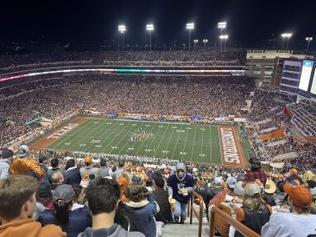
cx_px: 158
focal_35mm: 24
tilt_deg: -21.2
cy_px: 118
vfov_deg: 56.8
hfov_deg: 71.6
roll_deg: +1.1
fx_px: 219
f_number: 1.78
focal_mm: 6.86
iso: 125
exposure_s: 1/60
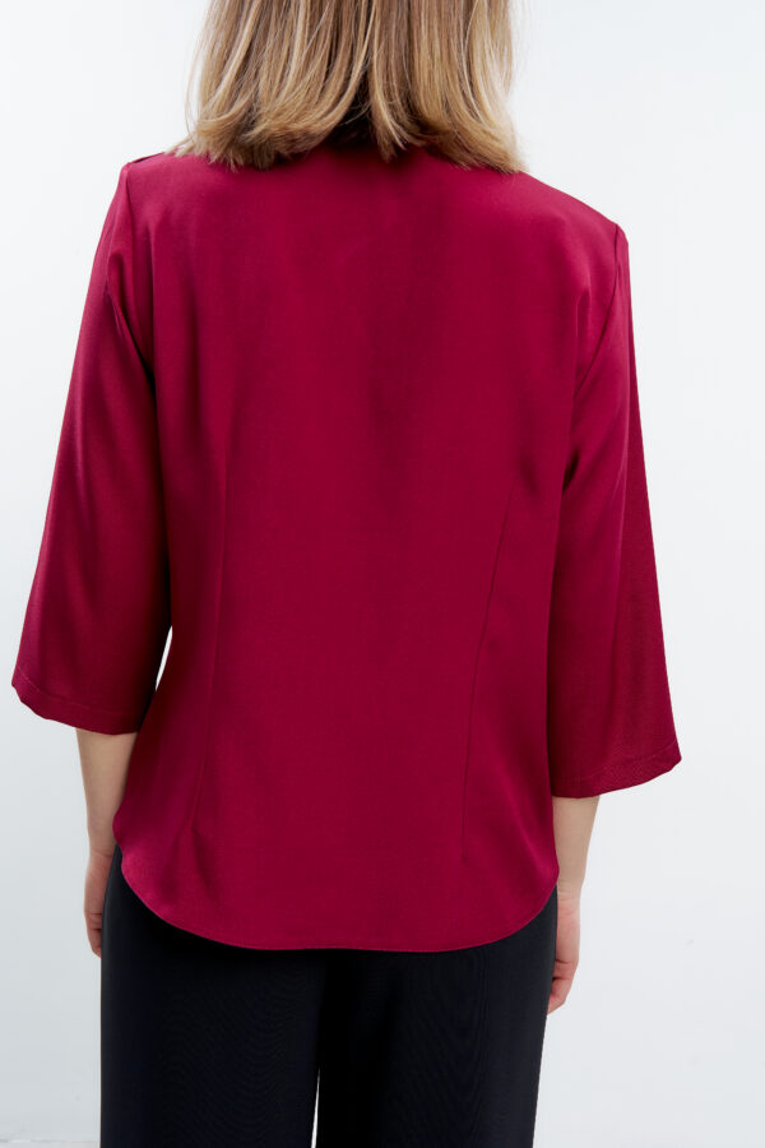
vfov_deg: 46.4
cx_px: 382
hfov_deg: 31.9
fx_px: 1339
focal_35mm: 42
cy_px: 574
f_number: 9
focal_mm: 42
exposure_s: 1/160
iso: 100
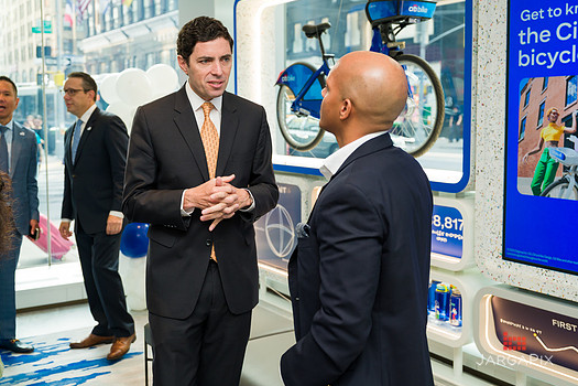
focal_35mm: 42
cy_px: 172
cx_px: 269
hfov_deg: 46.4
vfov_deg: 31.9
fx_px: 674
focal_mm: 37
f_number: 3.5
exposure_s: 1/200
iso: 400
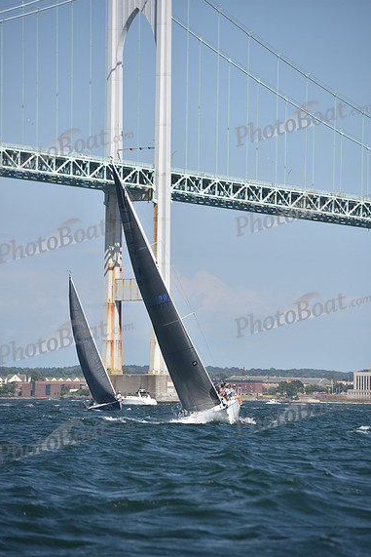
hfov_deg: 6.8
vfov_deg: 10.1
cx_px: 185
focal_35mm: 203
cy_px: 276
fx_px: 3136
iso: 250
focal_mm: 200
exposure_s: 1/1000
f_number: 5
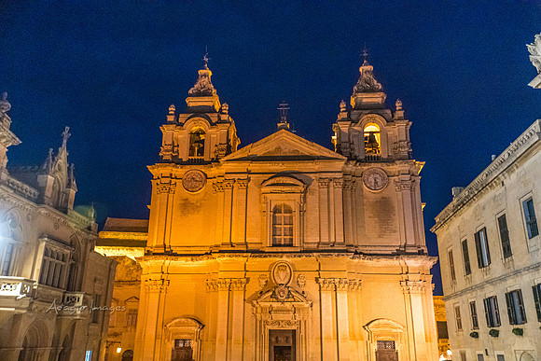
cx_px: 270
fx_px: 496
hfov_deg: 57.2
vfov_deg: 40.0
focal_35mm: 33
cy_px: 180
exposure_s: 1/15
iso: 6400
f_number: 3.5
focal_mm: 22
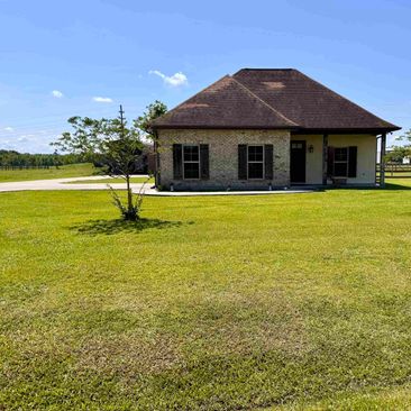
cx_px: 262
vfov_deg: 55.6
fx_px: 390
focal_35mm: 29
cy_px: 202
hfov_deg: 54.9
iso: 80
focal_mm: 6.76
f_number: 1.78
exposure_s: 1/6410
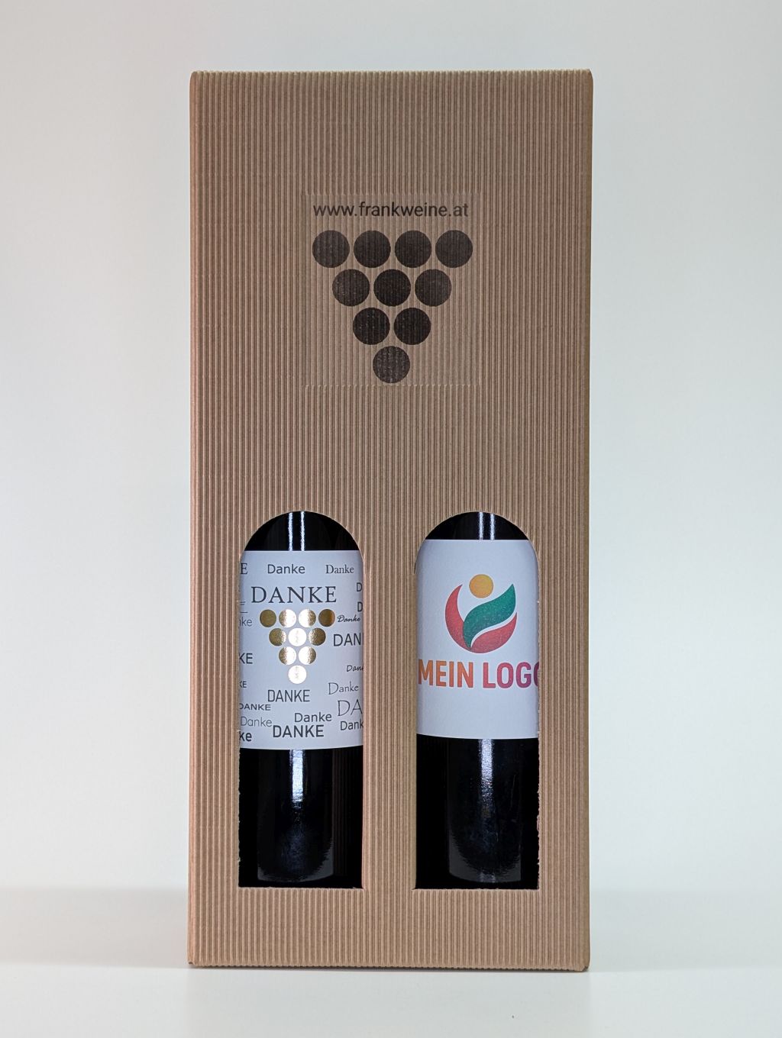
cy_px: 519
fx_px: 1472
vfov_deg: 38.9
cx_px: 391
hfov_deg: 29.7
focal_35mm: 49
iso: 21
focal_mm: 6.9
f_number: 1.68
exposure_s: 1/33.3
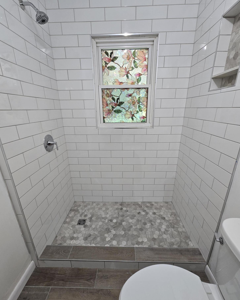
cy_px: 155
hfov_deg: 88.0
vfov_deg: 100.7
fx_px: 124
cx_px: 121
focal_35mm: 14
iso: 160
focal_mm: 2.2
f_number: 2.2
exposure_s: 1/60
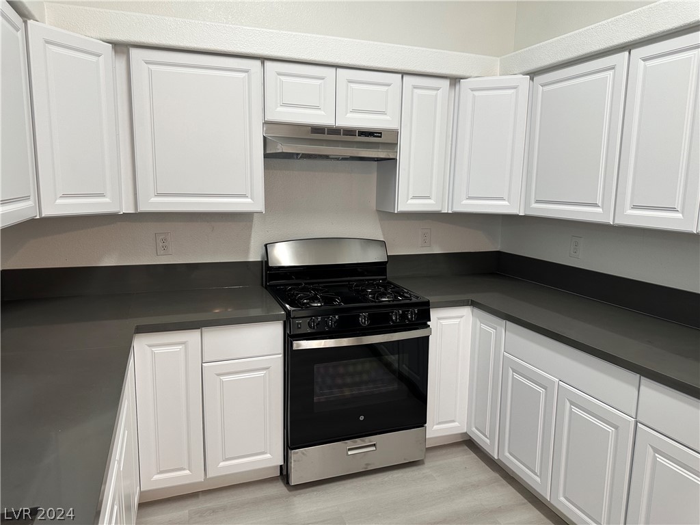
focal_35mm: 24
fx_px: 485
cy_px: 262
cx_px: 350
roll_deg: -0.9
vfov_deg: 56.8
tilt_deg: -9.4
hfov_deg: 71.6
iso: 200
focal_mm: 6.86
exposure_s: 1/120
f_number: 1.78
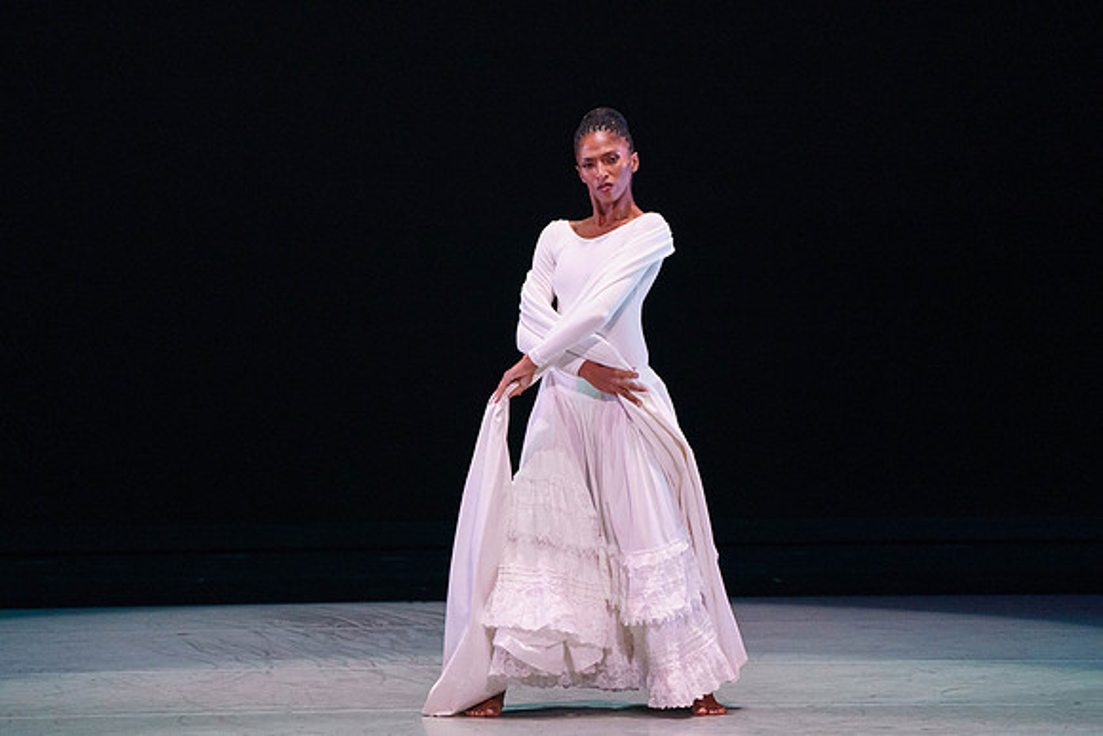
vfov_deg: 3.0
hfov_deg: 4.5
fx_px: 13912
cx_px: 557
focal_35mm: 454
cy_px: 372
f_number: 6.3
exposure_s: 1/400
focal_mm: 400
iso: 5000
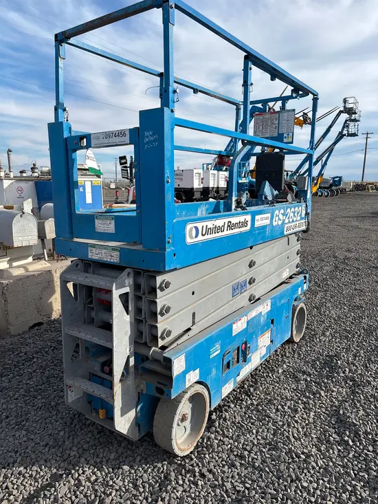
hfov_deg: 53.1
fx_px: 378
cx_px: 189
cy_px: 252
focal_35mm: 26
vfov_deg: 67.3
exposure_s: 1/3021
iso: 50
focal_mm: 5.96
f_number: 1.6
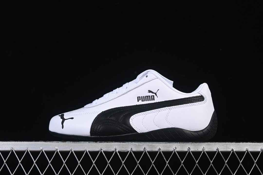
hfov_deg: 27.0
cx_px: 132
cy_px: 88
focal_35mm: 75
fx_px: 548
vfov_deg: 18.2
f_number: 8
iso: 160
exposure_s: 1/60
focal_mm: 50
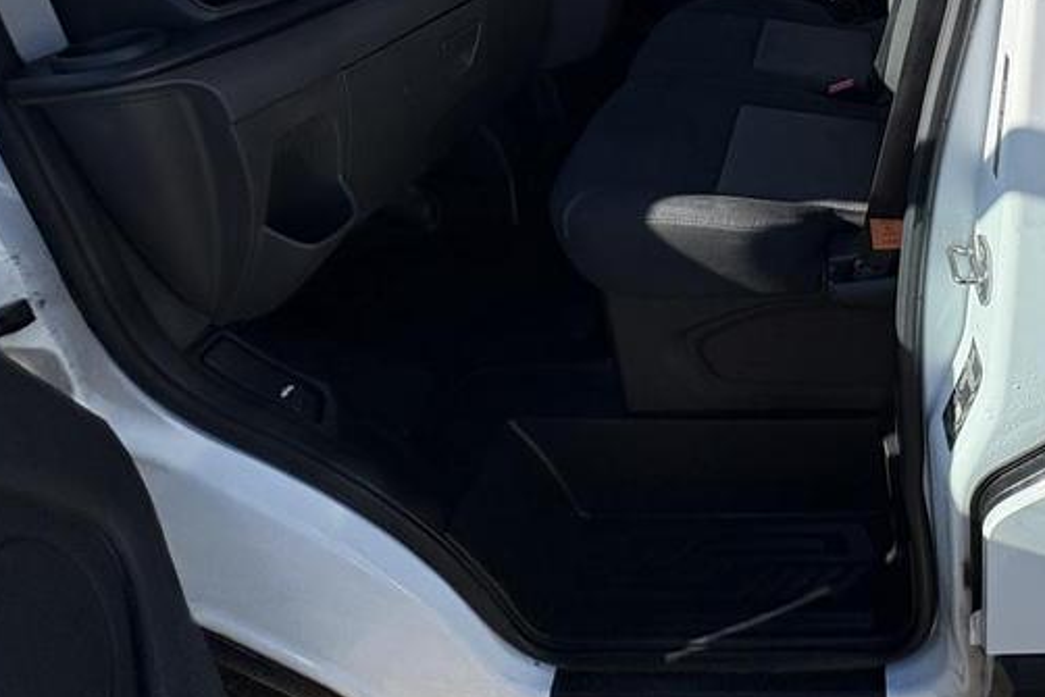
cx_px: 804
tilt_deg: -23.4
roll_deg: +6.1
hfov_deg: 64.5
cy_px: 42
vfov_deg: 44.1
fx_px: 755
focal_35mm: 26
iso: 64
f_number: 2.2
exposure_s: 1/1020
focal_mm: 2.22
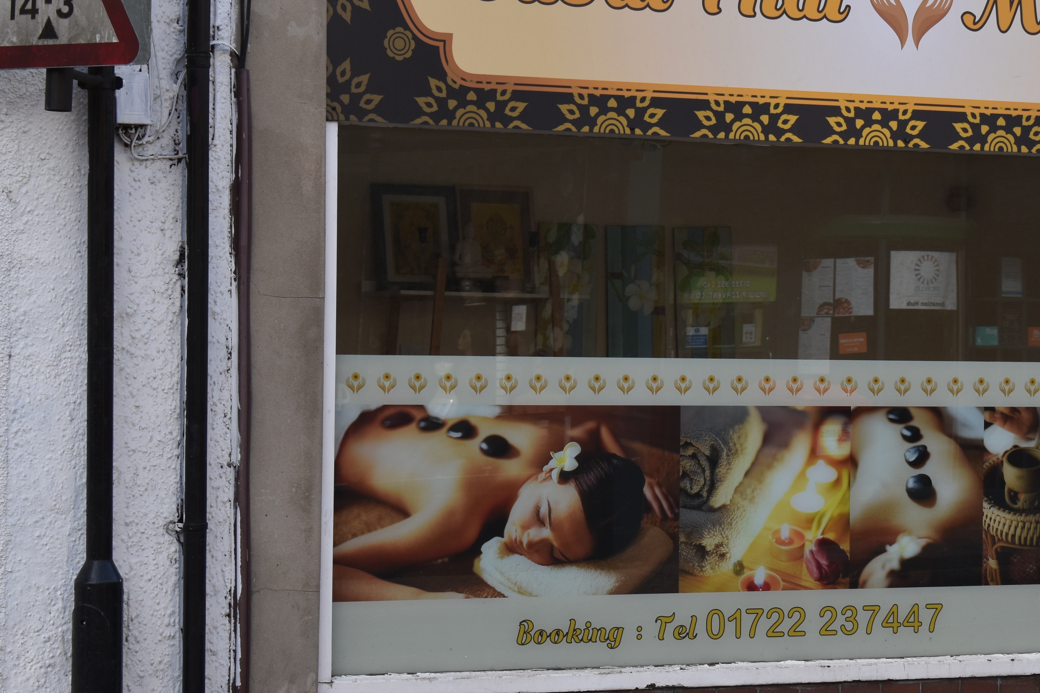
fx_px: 3662
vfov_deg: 10.8
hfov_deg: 16.1
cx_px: 781
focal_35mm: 127
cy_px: 339
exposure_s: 1/250
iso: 200
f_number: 6.3
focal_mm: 55
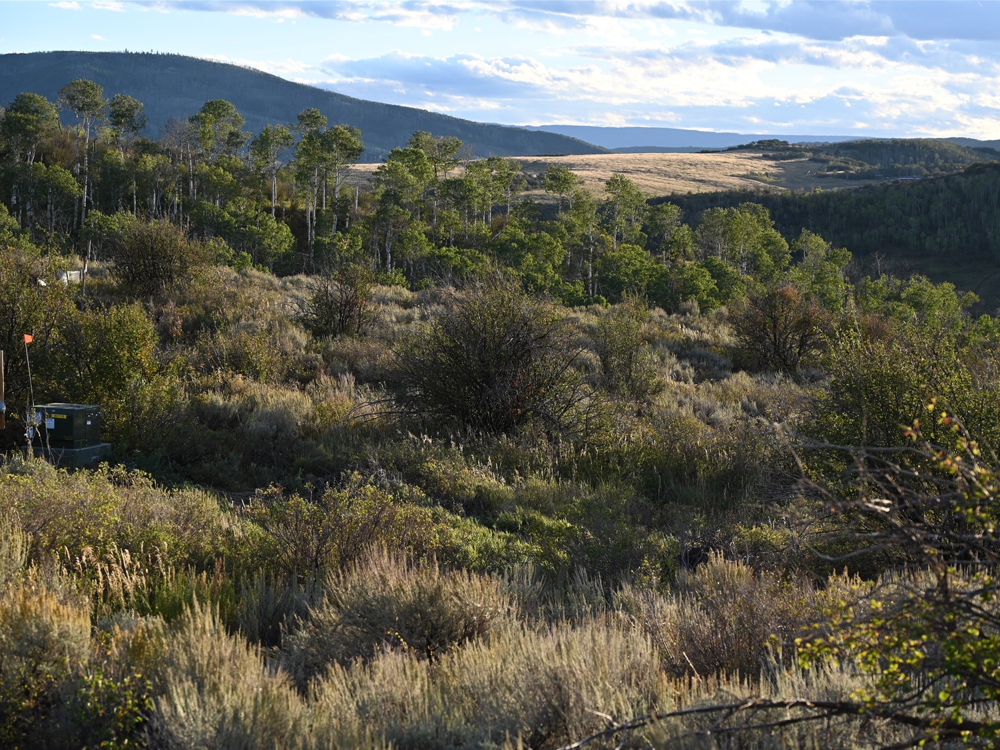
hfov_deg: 25.6
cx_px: 546
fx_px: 2196
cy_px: 375
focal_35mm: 76
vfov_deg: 19.4
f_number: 5.6
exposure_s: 1/250
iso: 160
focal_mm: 70
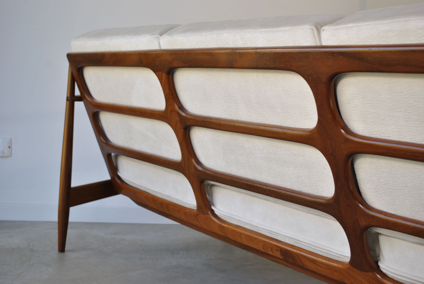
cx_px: 212
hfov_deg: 37.8
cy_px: 142
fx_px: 619
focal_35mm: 52
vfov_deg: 25.8
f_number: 5.6
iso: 100
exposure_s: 1/50
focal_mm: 35
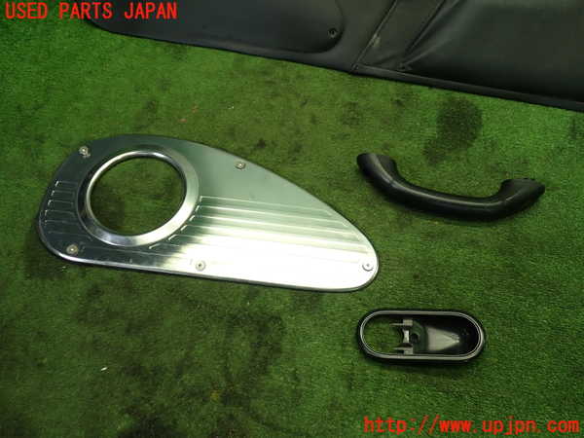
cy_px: 219
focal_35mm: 30
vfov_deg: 46.8
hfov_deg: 60.0
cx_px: 292
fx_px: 506
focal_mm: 5.4
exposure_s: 1/60
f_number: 2.3
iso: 200
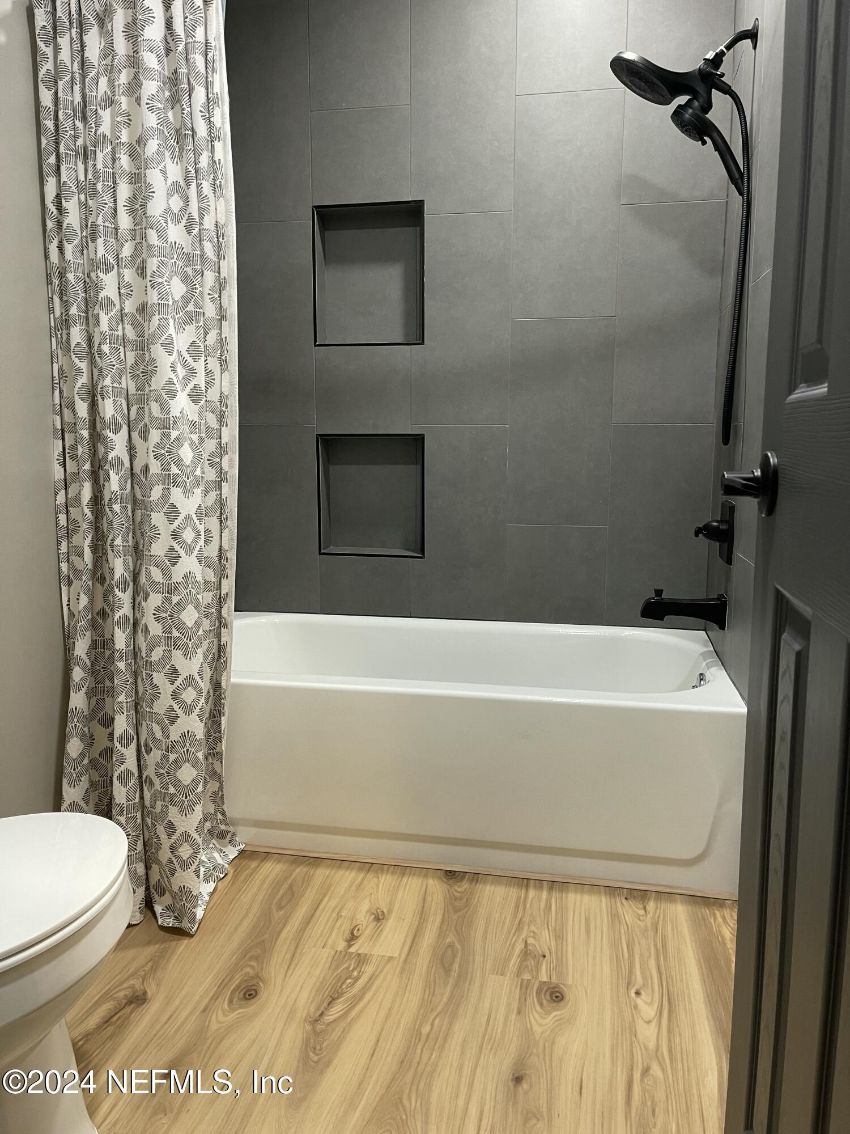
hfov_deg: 53.1
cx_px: 425
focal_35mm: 26
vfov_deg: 67.3
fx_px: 851
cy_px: 567
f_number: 1.6
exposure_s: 1/60
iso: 160
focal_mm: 5.1
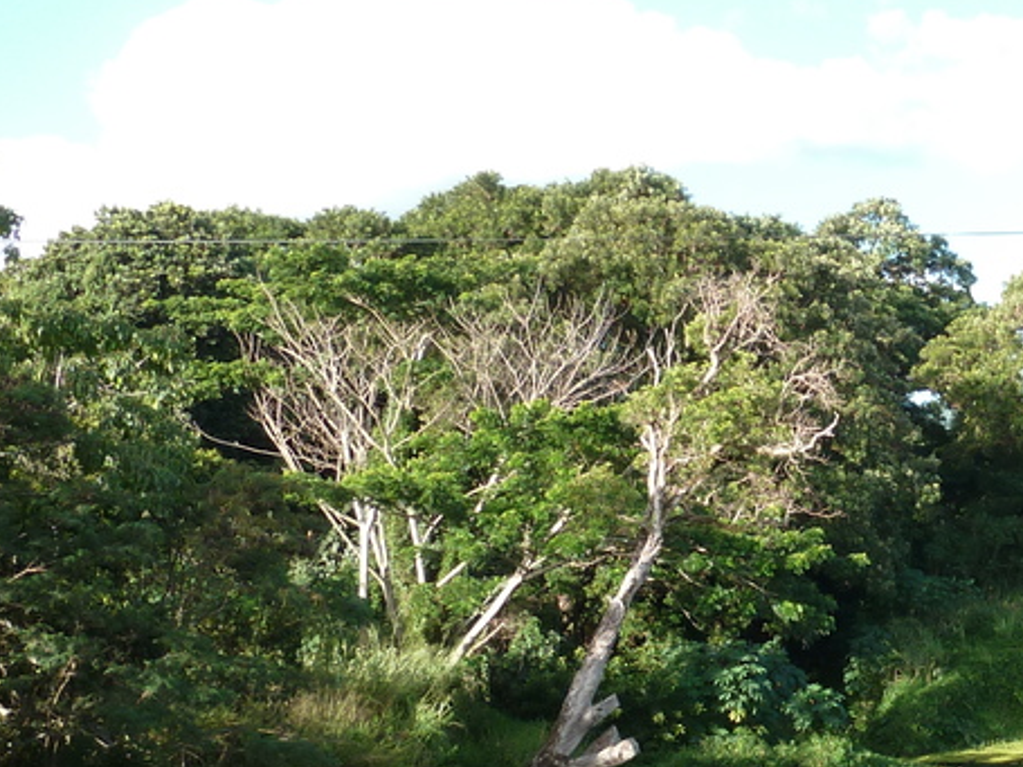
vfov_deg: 21.6
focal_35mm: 66
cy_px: 729
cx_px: 1012
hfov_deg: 27.8
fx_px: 1950
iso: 80
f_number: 4
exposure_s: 1/125
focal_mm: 4.1
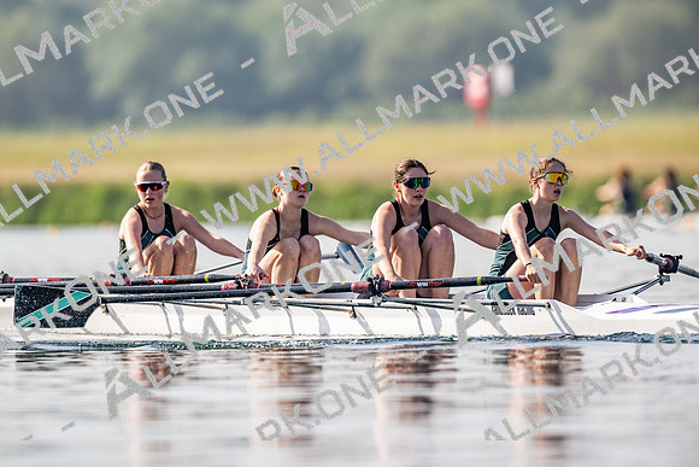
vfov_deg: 2.3
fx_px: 11652
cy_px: 234
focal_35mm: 600
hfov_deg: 3.4
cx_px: 350
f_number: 5.6
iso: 250
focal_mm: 600
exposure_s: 1/2500
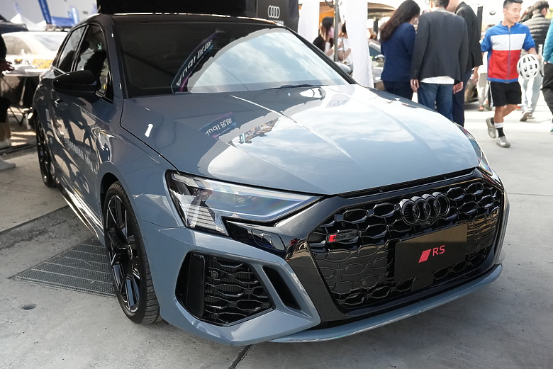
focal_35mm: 34
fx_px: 523
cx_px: 276
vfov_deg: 38.9
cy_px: 184
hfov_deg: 55.8
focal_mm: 34
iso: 10000
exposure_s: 1/160
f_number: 4
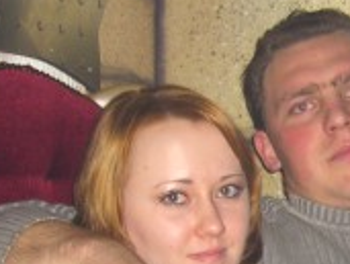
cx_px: 391
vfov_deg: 10.9
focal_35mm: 133
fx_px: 1348
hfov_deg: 14.4
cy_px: 346
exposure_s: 1/60
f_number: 2.8
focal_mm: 7.9
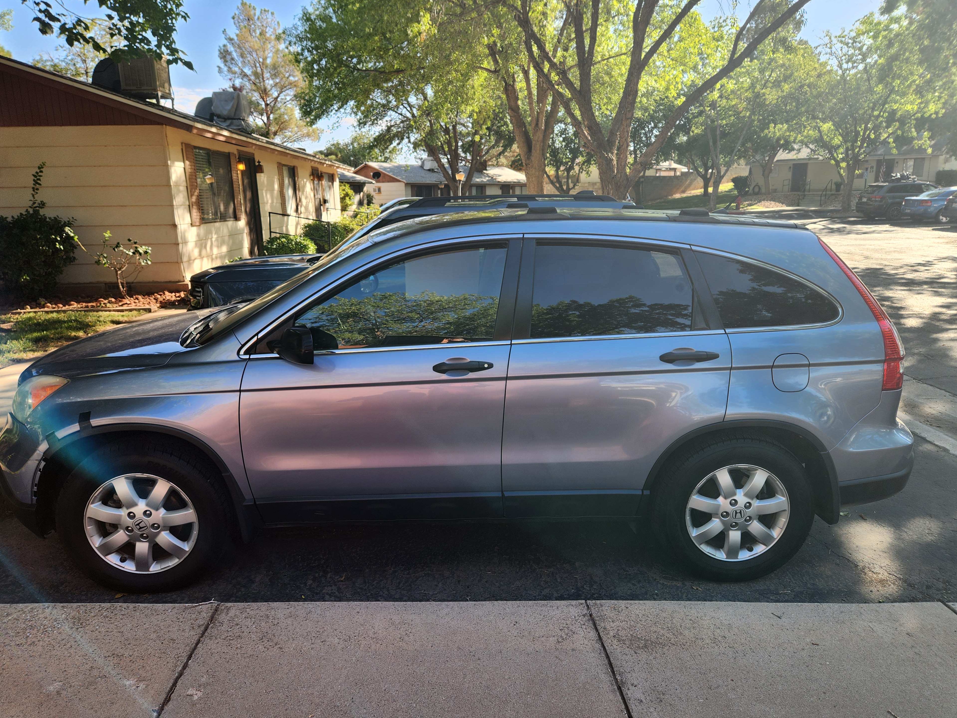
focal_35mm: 24
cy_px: 358
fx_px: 664
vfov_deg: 56.8
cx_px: 487
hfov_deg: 71.6
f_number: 1.8
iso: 20
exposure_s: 1/273
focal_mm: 5.4
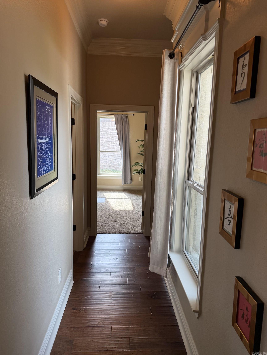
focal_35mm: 24
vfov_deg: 71.6
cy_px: 178
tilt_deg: -9.2
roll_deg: -1.5
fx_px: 247
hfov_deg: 56.8
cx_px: 134
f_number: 1.78
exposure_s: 1/158
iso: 125
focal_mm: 6.76
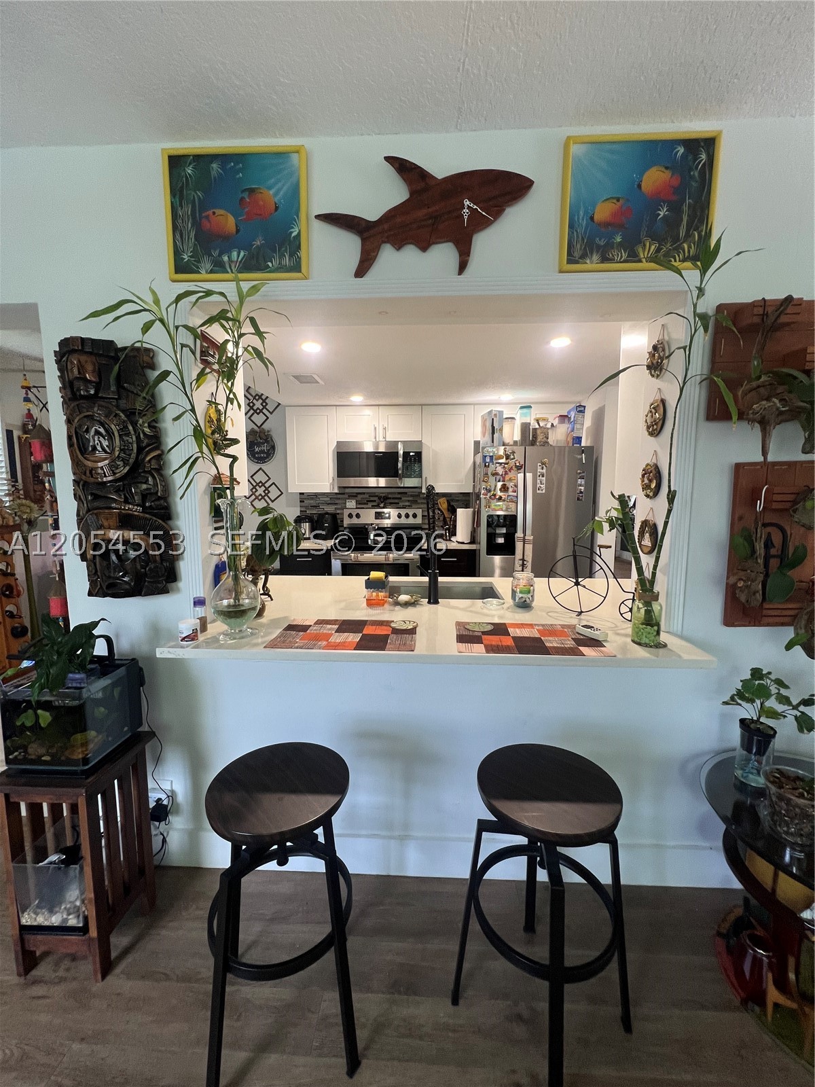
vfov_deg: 106.2
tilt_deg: -6.1
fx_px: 408
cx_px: 408
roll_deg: -0.7
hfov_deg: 89.9
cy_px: 544
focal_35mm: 13
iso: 125
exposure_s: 1/60
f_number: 1.8
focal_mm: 1.57
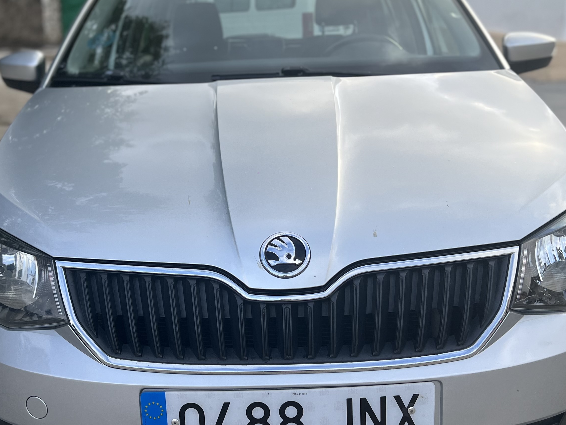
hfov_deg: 41.2
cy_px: 239
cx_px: 257
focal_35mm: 46
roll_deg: +0.4
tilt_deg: -18.0
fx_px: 752
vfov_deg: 31.5
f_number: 1.5
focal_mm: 5.7
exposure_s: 1/924
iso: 50
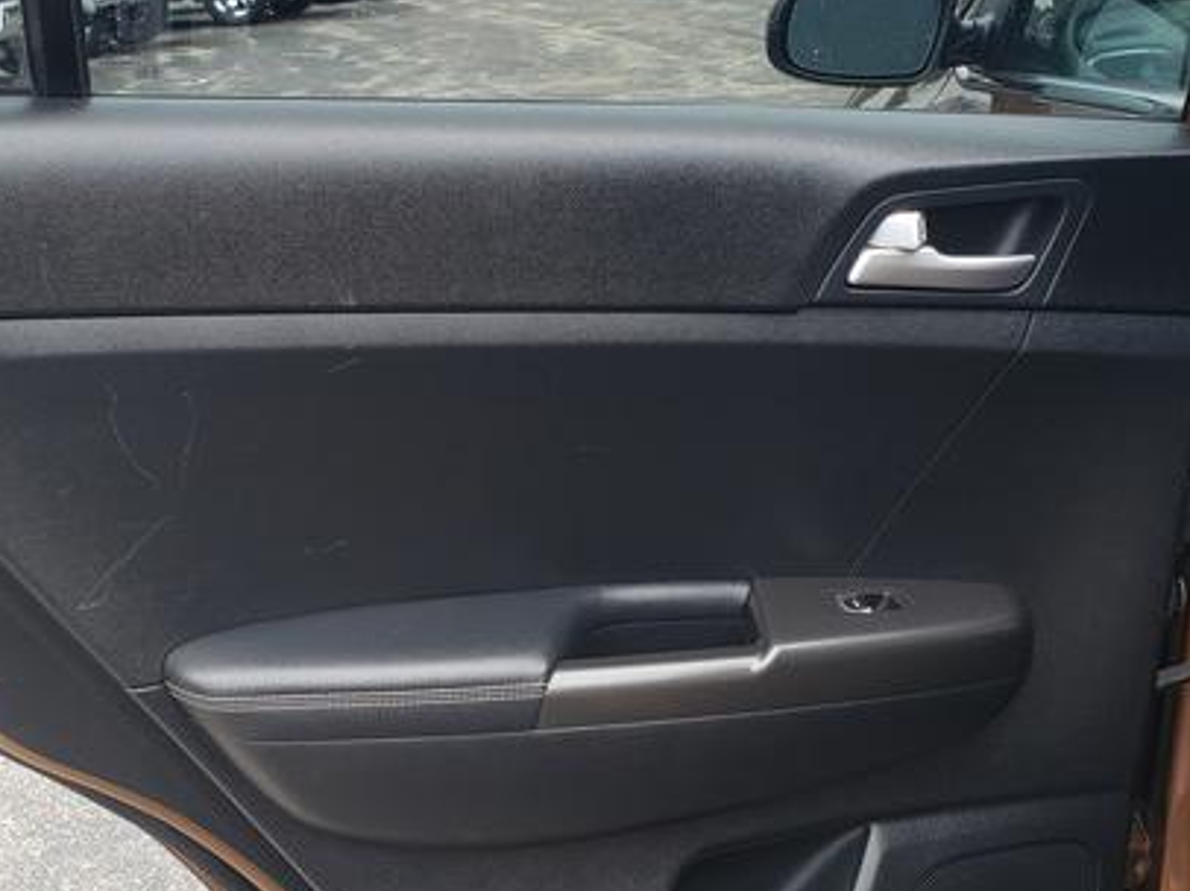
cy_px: 630
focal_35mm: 41
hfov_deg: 45.1
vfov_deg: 34.6
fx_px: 1409
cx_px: 399
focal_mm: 4.3
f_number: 2.4
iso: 50
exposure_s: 1/91
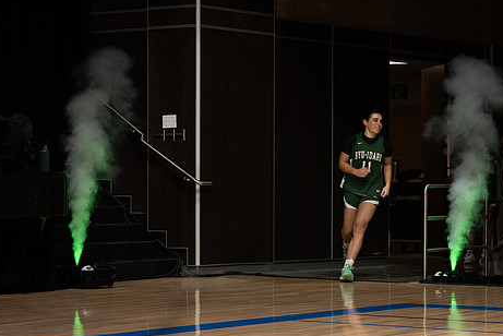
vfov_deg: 11.4
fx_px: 1678
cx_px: 346
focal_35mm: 120
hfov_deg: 17.0
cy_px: 174
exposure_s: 1/125
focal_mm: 70
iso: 100
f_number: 5
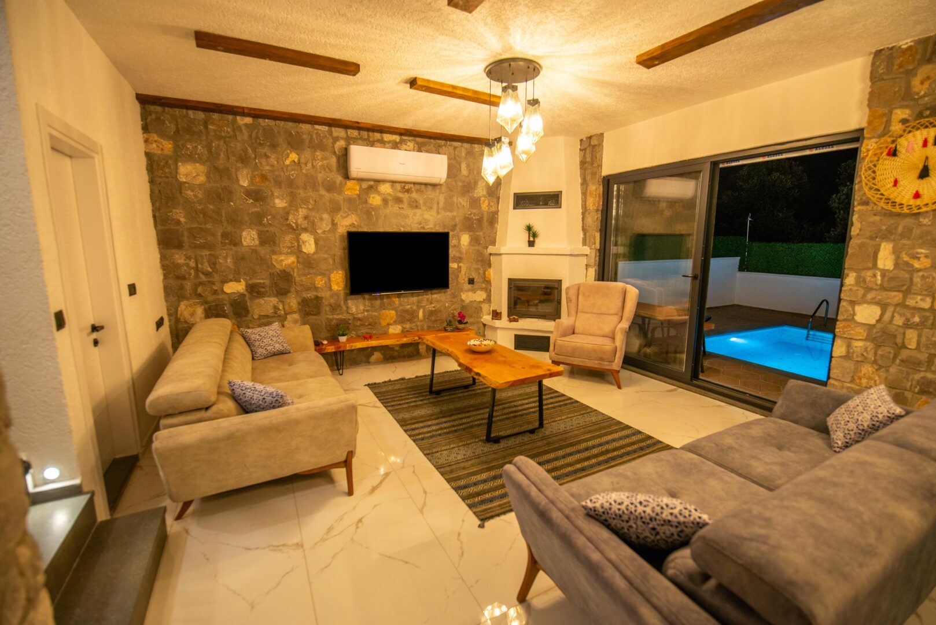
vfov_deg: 77.4
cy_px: 312
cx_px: 468
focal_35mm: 15
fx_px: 390
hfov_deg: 100.4
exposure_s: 1/50
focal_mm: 15
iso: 500
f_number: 2.8
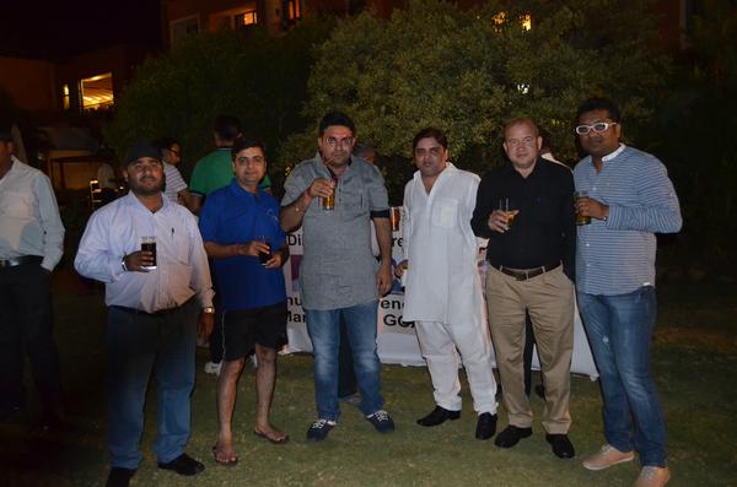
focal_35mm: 33
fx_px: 674
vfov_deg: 39.8
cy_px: 244
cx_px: 368
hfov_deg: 57.3
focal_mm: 22
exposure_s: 1/60
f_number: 3.8
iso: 3200
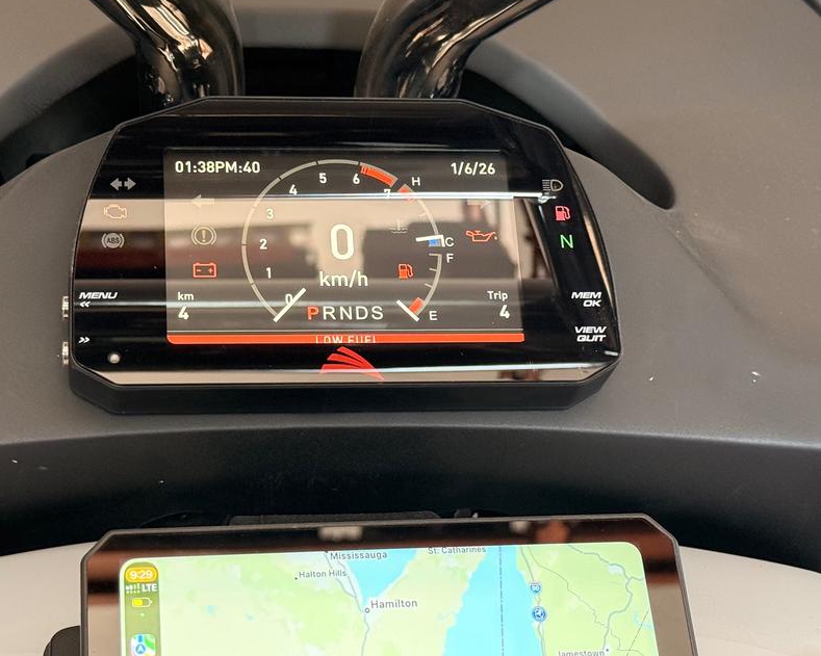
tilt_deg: -5.4
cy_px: 256
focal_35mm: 76
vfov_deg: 20.1
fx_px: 1846
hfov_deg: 25.0
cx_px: 326
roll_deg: -0.9
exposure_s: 1/120
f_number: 1.78
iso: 250
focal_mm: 6.76
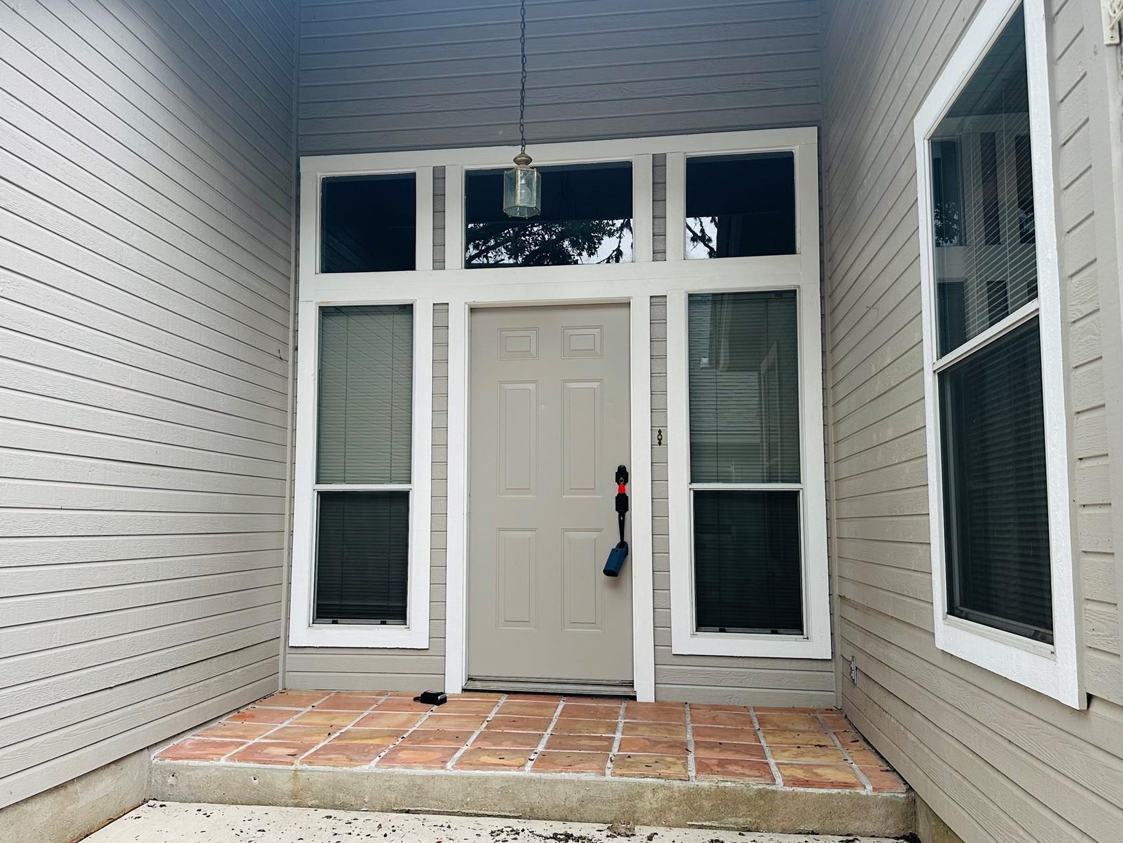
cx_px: 505
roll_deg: -0.2
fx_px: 973
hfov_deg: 59.8
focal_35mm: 30
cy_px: 439
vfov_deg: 46.8
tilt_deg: +5.1
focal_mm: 6.86
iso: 80
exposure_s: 1/390
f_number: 1.78
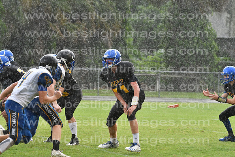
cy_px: 78
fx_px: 1371
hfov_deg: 9.8
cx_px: 118
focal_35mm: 210
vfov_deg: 6.5
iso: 1000
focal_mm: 140
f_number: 4.5
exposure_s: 1/500
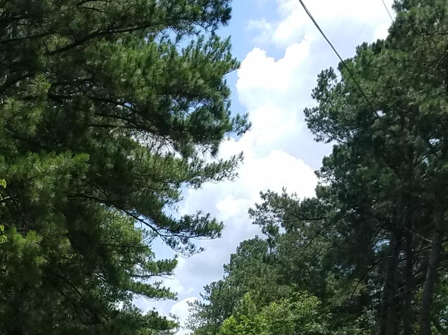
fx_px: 1087
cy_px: 528
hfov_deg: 21.3
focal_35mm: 84
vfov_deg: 15.9
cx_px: -123
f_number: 1.7
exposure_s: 1/2028
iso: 50
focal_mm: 4.2
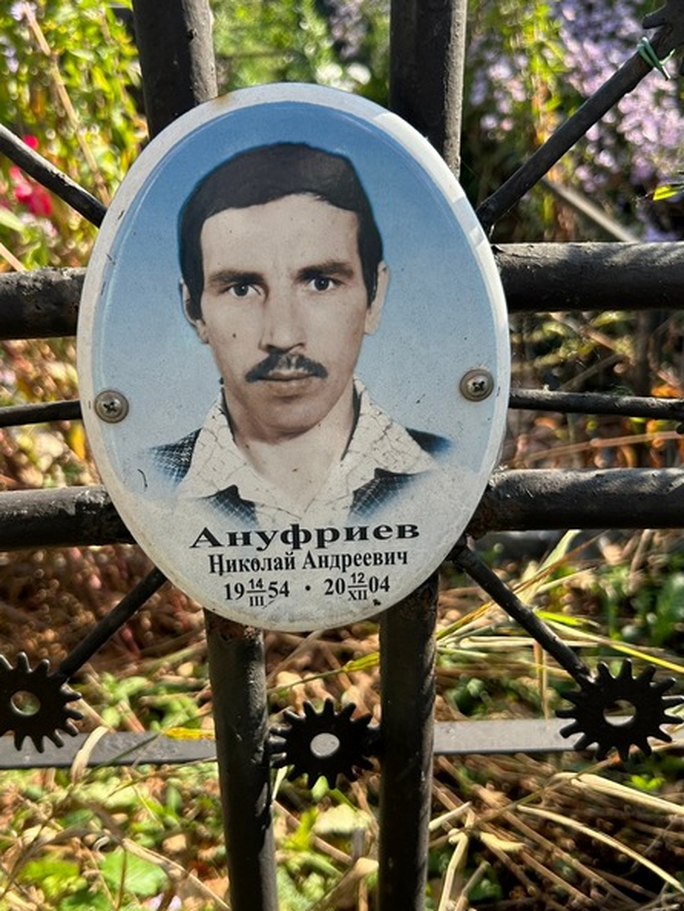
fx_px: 921
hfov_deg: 40.6
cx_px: 291
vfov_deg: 52.6
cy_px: 457
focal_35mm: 35
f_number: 1.5
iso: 50
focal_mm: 5.7
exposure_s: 1/733
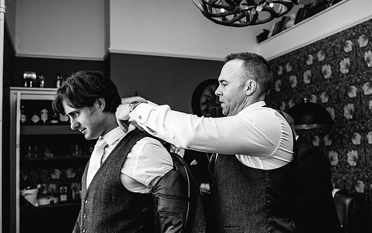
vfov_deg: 40.6
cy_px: 120
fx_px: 314
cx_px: 185
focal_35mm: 31
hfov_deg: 61.2
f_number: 4
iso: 800
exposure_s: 1/160
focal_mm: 28
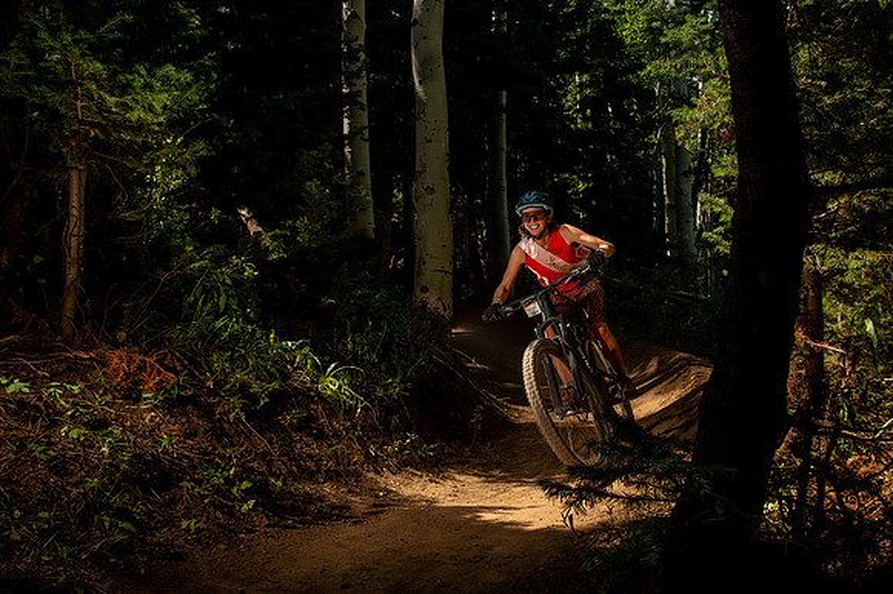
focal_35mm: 33
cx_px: 443
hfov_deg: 57.7
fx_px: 810
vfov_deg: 40.2
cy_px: 253
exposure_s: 1/400
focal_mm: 28
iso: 500
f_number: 11
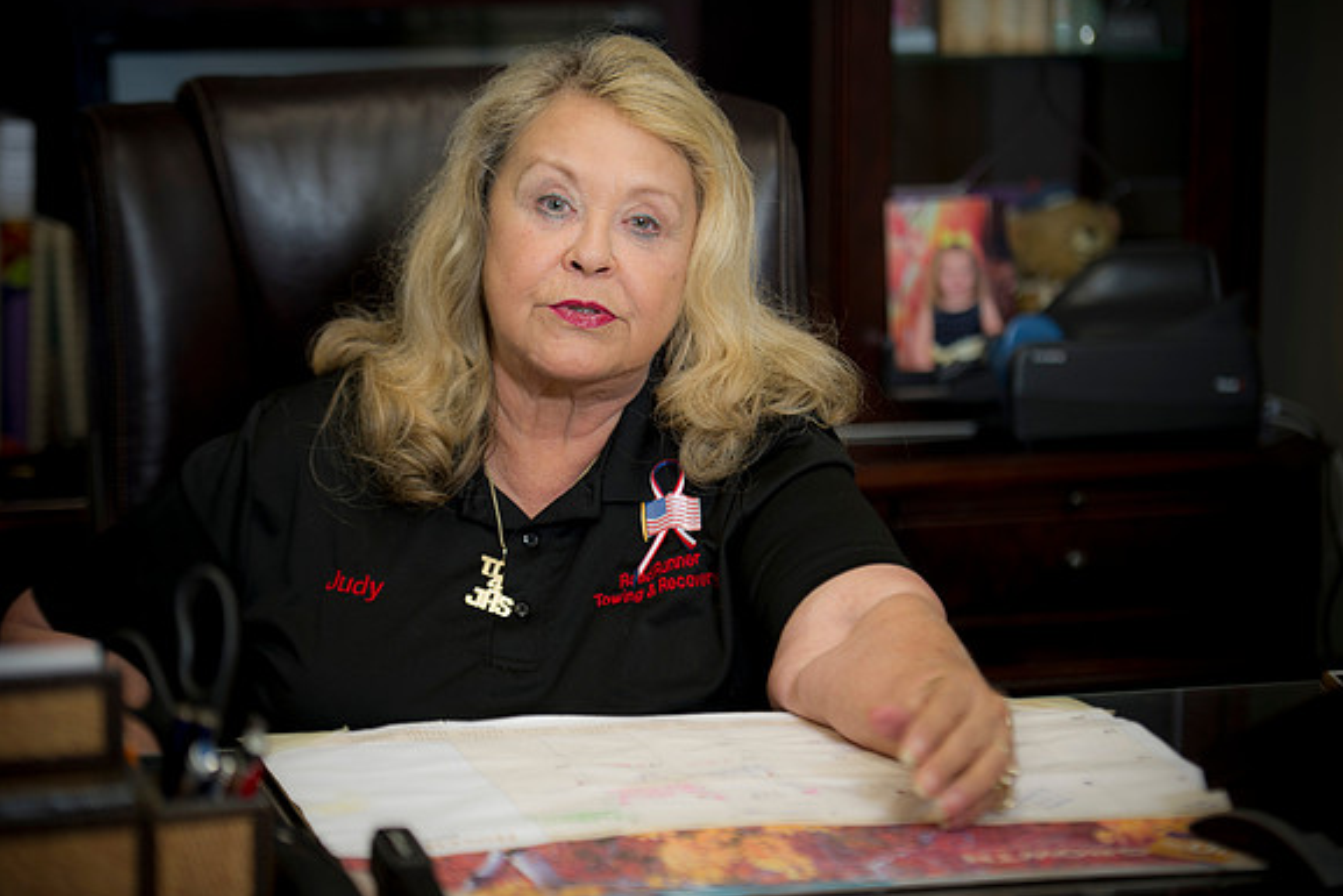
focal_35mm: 114
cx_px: 664
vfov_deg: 12.0
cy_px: 437
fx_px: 4254
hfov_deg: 17.9
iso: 400
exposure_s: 1/80
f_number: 2.8
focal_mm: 110
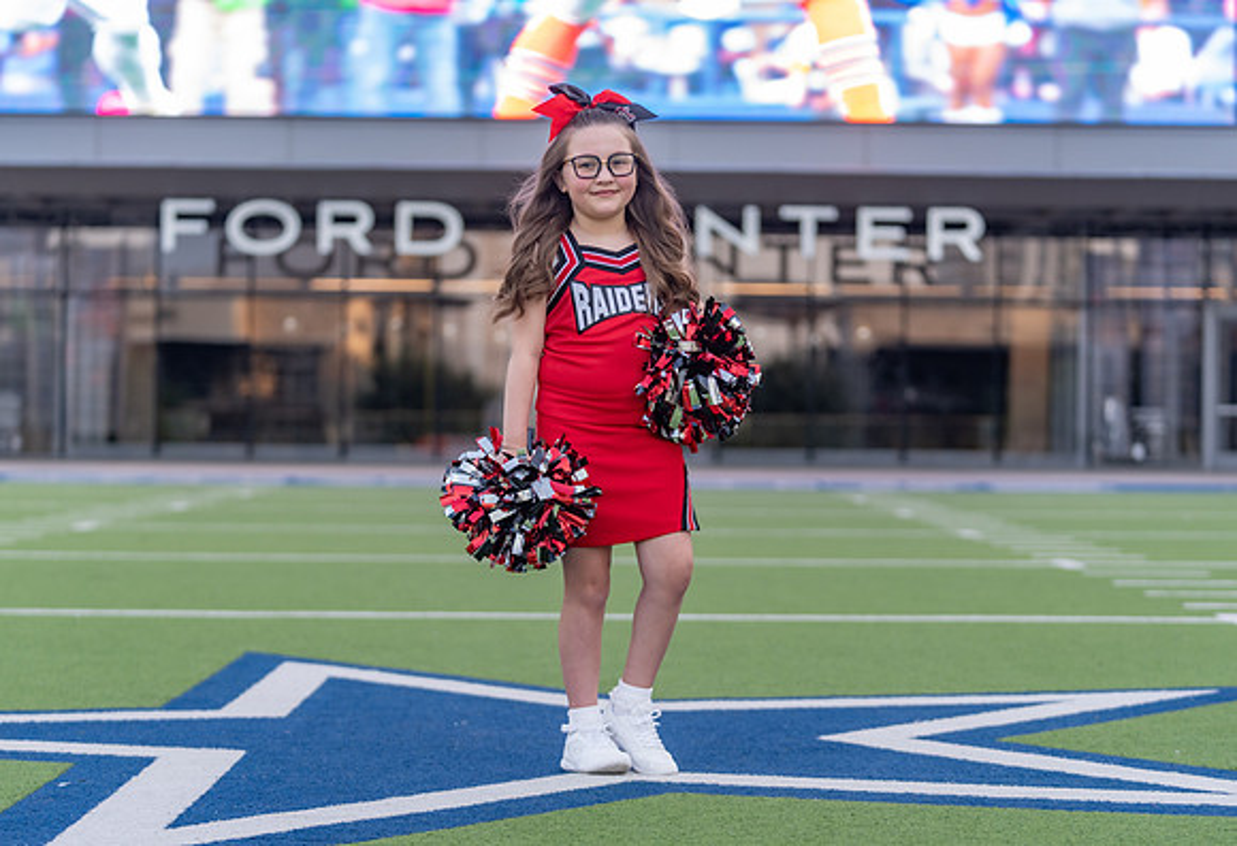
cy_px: 420
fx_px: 3108
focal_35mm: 90
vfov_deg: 15.5
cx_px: 640
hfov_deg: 22.5
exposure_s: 1/400
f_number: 2.8
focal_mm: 85
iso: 320
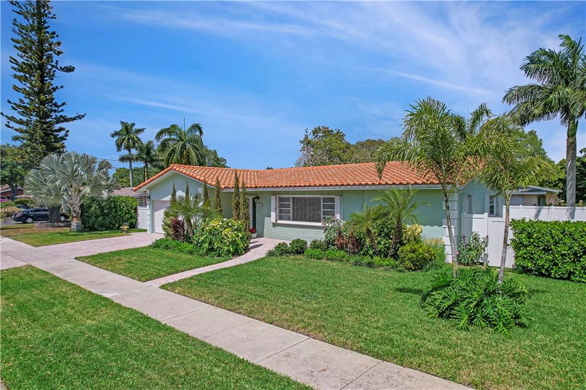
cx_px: 293
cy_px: 195
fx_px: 358
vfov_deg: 57.2
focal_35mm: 22
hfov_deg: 78.6
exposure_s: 1/5000
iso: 130
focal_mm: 8.38
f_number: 2.8
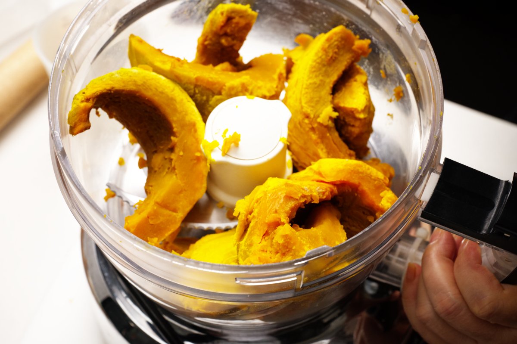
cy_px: 172
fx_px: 904
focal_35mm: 63
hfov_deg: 31.9
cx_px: 258
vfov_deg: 21.6
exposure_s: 1/1250
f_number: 9
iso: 800
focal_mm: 63
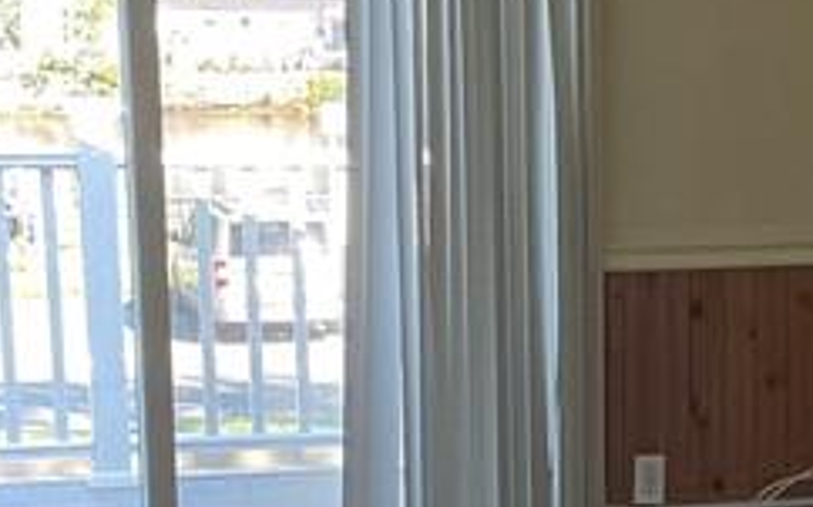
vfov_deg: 10.0
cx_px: 843
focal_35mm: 130
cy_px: 567
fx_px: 2879
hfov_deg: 15.7
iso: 64
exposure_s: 1/122
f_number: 1.8
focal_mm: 3
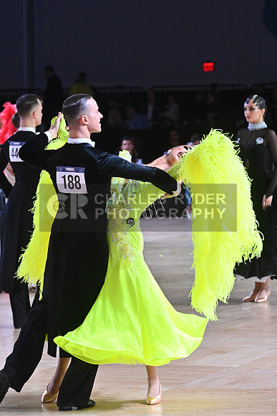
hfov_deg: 6.9
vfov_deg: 10.3
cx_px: 138
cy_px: 208
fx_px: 2307
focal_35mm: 200
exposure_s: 1/400
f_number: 9
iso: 5000
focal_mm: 200
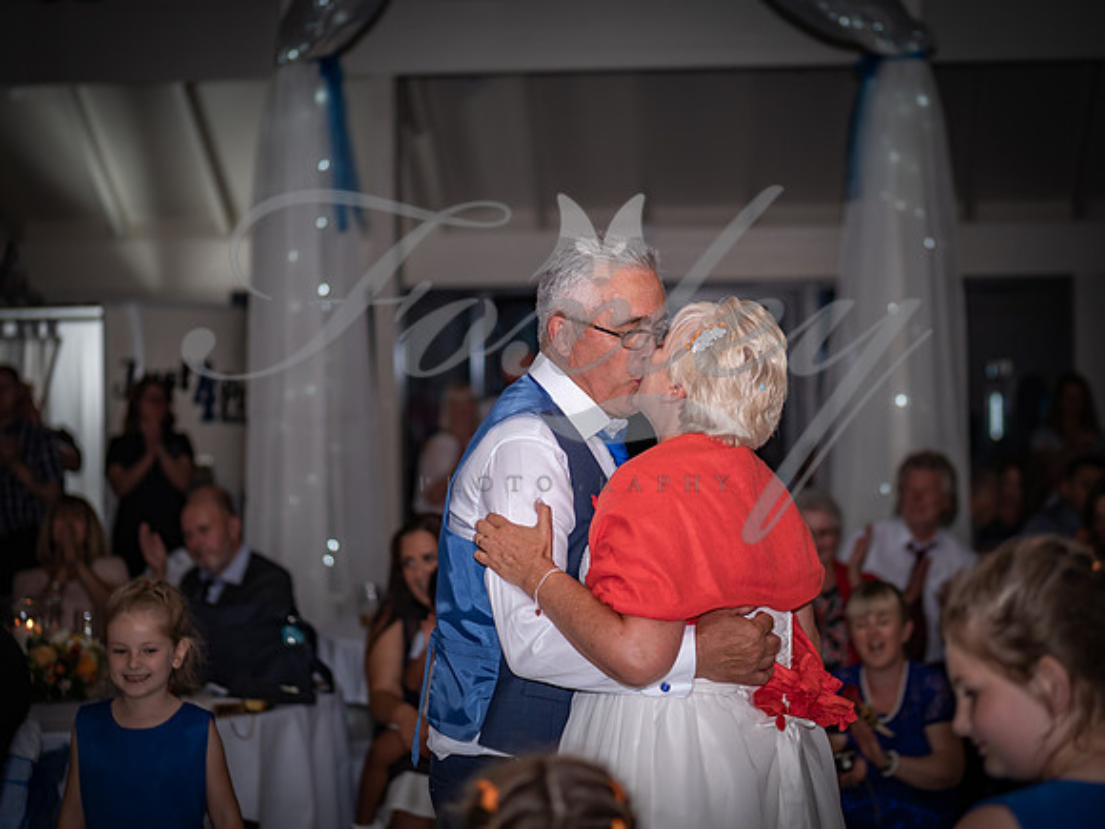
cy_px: 414
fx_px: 2745
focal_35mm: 86
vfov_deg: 17.2
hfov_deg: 22.8
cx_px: 552
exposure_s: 1/250
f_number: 1.2
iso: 100
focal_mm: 43
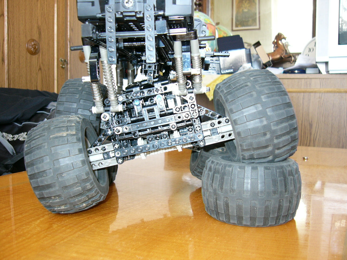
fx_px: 351
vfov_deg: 40.7
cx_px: 174
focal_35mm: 35
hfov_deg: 52.6
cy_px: 130
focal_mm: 5.8
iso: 100
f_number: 2.8
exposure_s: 1/2.5
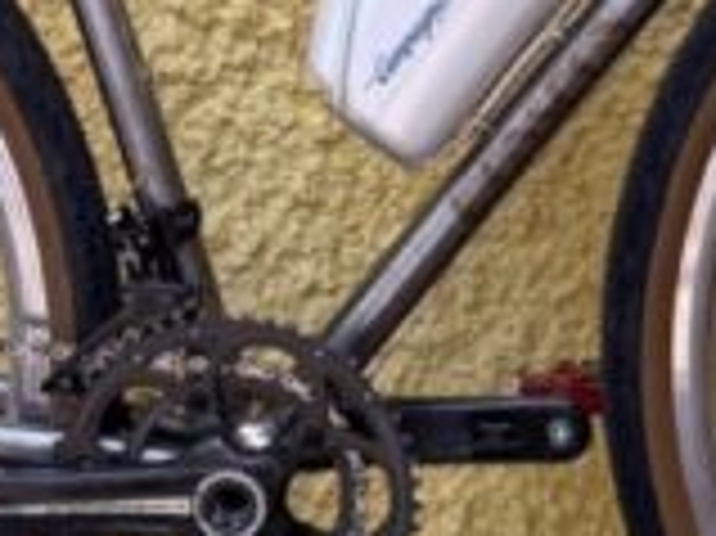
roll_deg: +1.9
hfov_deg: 15.1
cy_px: -95
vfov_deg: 11.1
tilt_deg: -13.8
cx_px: 401
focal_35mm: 131
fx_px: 2708
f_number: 1.6
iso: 40
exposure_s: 1/266
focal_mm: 5.96
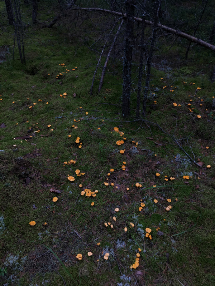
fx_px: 240
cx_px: 108
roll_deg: +2.3
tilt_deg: -36.2
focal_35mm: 29
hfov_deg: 48.2
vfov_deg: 61.7
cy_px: 143
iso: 25
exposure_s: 1/232
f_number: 2.2
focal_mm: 4.15
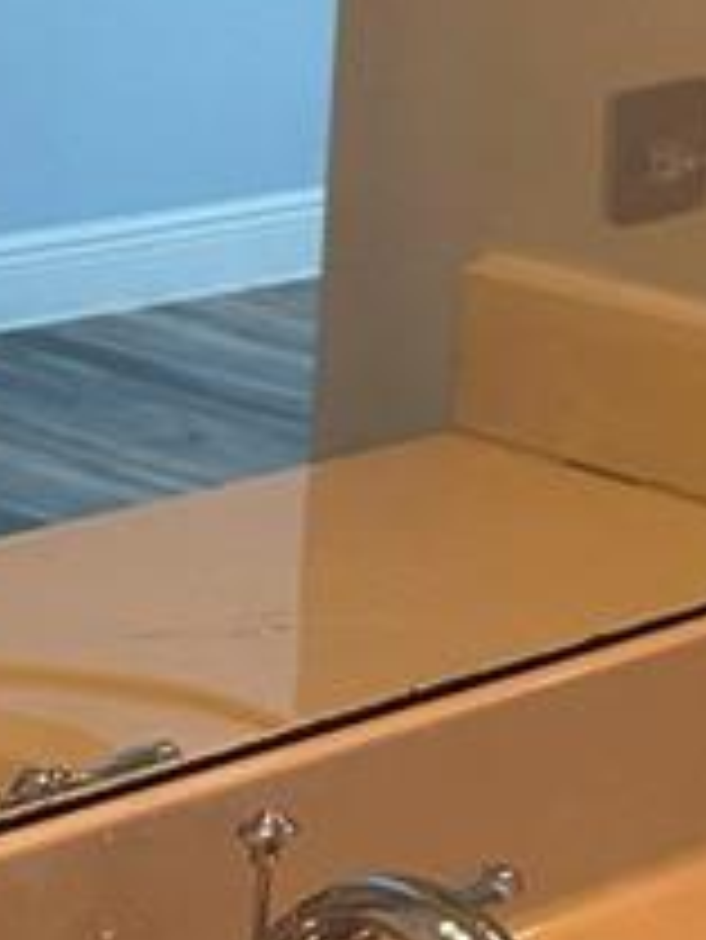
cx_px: 1889
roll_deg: -6.5
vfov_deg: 13.6
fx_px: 3749
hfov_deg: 9.2
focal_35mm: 138
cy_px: -369
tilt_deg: -4.0
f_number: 1.78
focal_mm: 6.76
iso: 125
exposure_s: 1/120
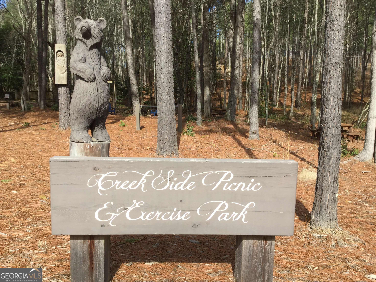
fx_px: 337
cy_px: 141
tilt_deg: -8.9
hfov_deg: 58.4
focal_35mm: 31
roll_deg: +0.6
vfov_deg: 45.4
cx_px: 188
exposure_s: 1/637
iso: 25
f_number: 2.4
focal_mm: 3.3
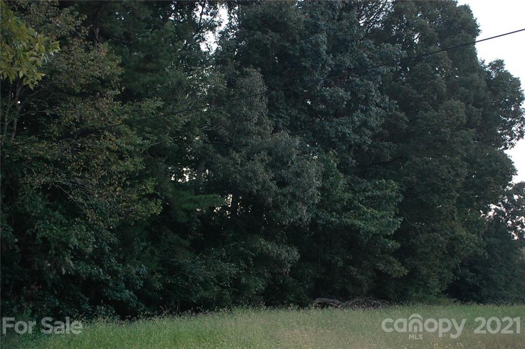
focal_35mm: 57
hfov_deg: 35.1
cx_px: 262
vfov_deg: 23.7
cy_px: 174
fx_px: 830
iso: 1600
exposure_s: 1/60
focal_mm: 38
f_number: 4.5
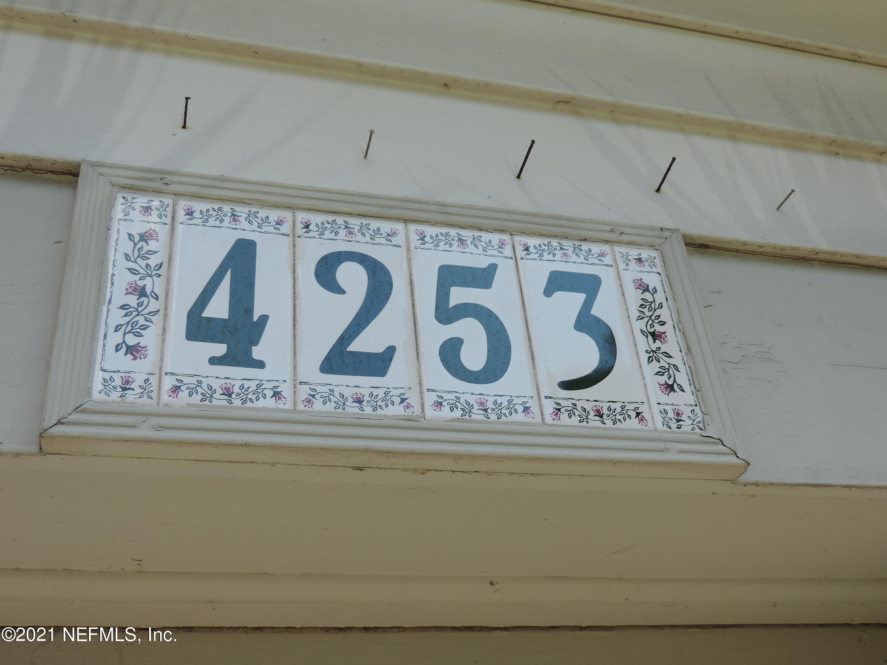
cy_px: 332
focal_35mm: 40
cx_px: 444
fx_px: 1025
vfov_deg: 36.0
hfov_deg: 46.8
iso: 80
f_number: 3.3
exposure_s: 1/500
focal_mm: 7.1
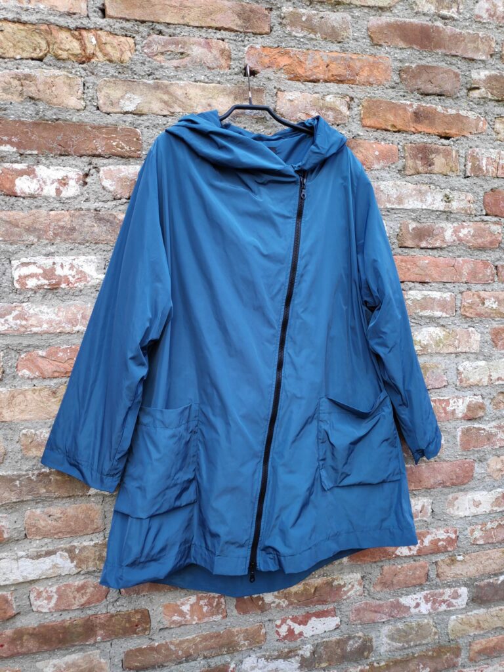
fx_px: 388
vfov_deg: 81.7
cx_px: 252
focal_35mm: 20
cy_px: 336
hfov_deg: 66.0
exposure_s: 1/100
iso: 117
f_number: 1.9
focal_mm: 3.94
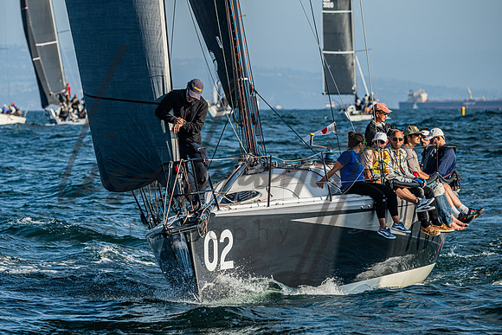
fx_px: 3849
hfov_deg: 7.5
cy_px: 161
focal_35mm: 276
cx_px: 189
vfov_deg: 5.0
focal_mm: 200
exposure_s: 1/4000
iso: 400
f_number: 5.6
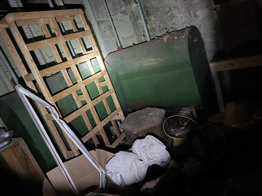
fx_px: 182
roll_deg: +19.0
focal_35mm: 24
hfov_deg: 71.6
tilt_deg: -15.1
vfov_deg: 56.8
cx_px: 131
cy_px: 98
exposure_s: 1/15
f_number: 1.78
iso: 1000
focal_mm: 6.76
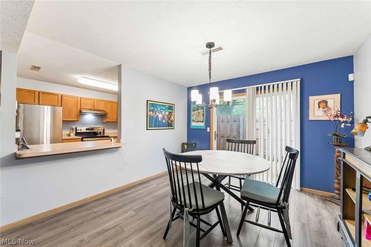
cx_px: 186
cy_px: 124
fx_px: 144
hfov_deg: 104.3
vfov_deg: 81.2
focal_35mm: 14
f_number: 5.6
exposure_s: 1/10
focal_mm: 14
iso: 200
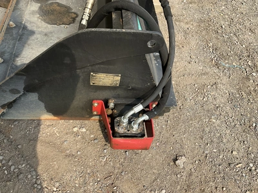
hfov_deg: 61.7
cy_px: 96
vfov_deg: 48.2
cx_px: 129
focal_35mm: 29
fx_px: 216
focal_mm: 3
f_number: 1.8
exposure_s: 1/728
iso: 25
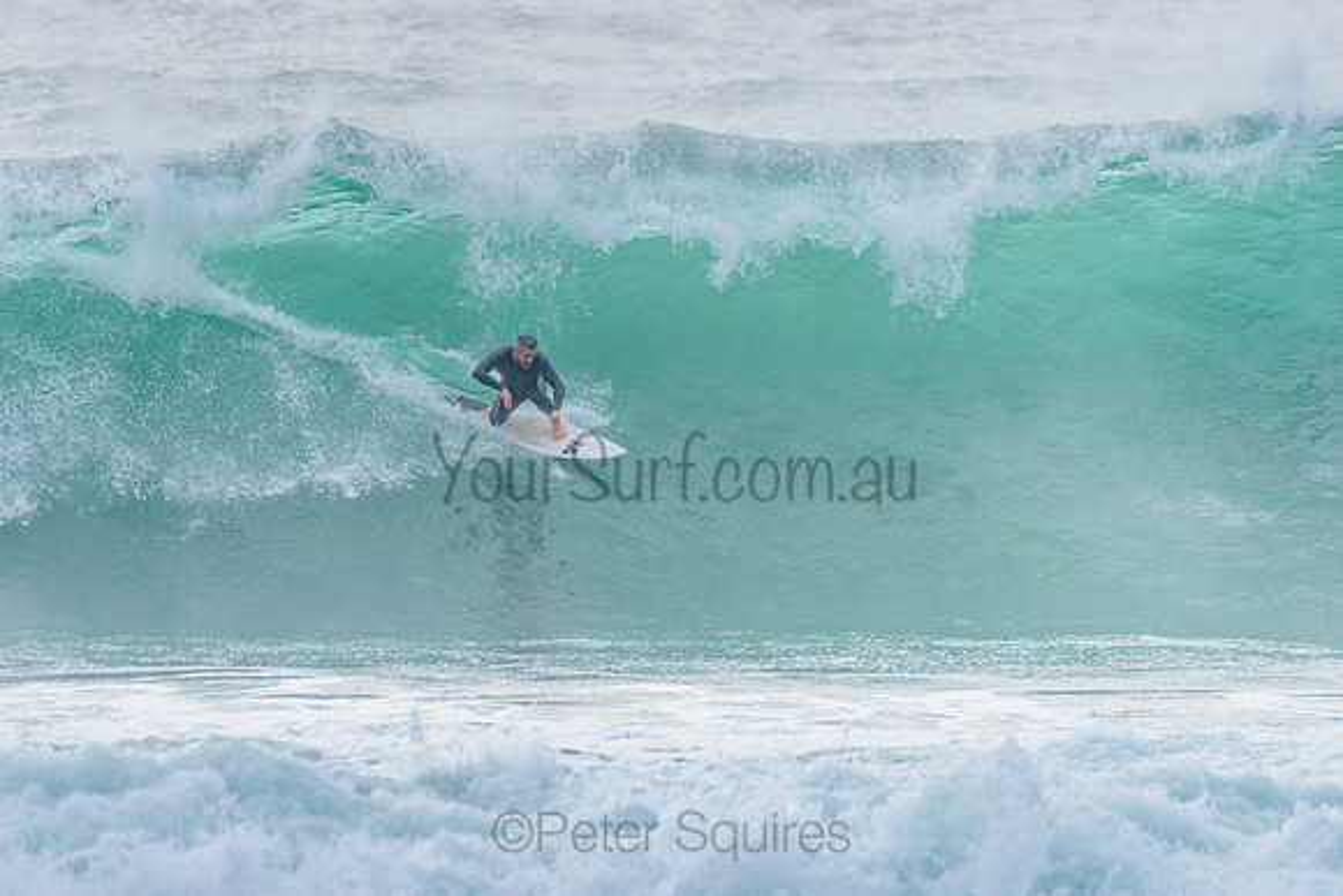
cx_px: 521
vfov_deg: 2.2
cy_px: 368
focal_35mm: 612
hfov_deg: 3.4
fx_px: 22846
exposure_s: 1/2000
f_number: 5.6
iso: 500
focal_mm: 500
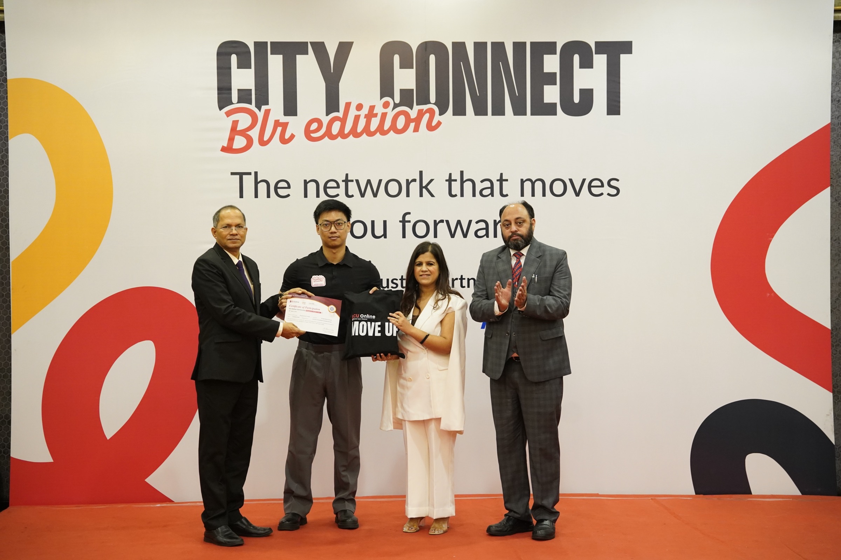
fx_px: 1455
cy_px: 280
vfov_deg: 21.8
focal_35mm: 62
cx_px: 420
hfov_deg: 32.2
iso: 4000
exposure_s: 1/125
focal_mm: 62.3
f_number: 3.5
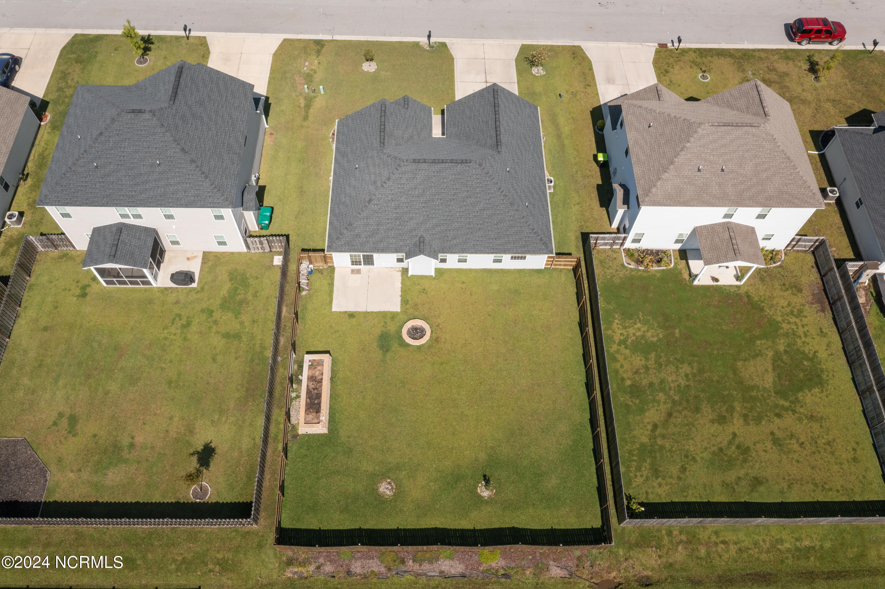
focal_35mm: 28
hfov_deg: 65.5
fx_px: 688
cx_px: 442
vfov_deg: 46.4
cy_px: 294
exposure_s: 1/200
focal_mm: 10.26
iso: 100
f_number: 7.1
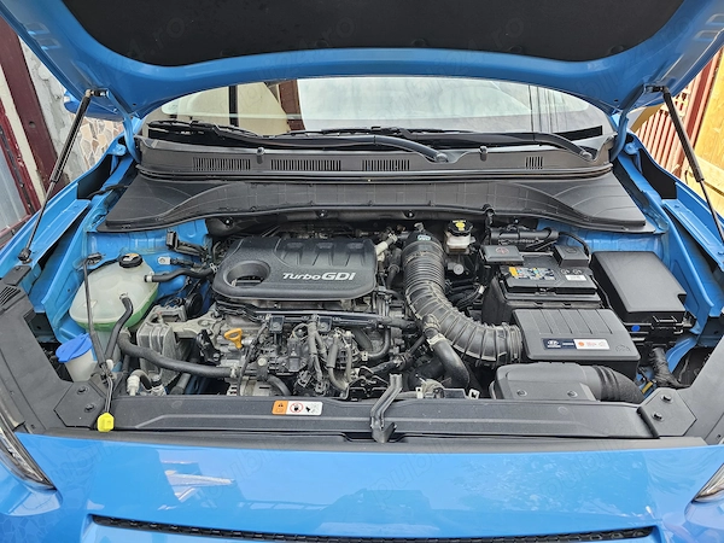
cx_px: 362
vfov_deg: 58.9
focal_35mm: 23
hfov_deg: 73.9
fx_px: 481
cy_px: 272
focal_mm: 6.3
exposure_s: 1/190
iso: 100
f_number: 1.7
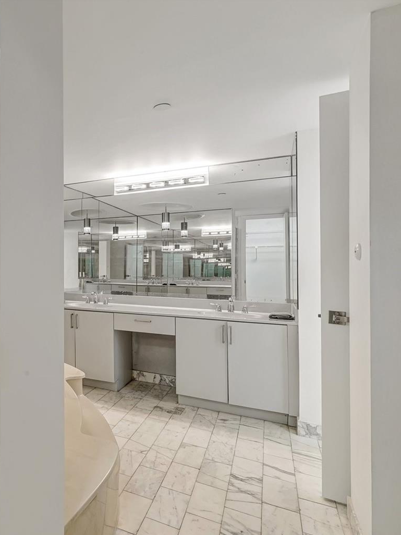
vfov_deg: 69.9
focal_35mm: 25
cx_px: 9
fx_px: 382
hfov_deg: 47.1
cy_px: 277
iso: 640
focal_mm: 16.5
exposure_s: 1/5
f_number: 14
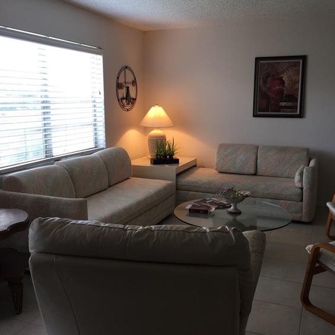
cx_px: 170
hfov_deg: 47.2
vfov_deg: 47.2
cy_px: 156
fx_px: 383
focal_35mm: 35
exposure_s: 1/40
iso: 32
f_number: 2.2
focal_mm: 4.15
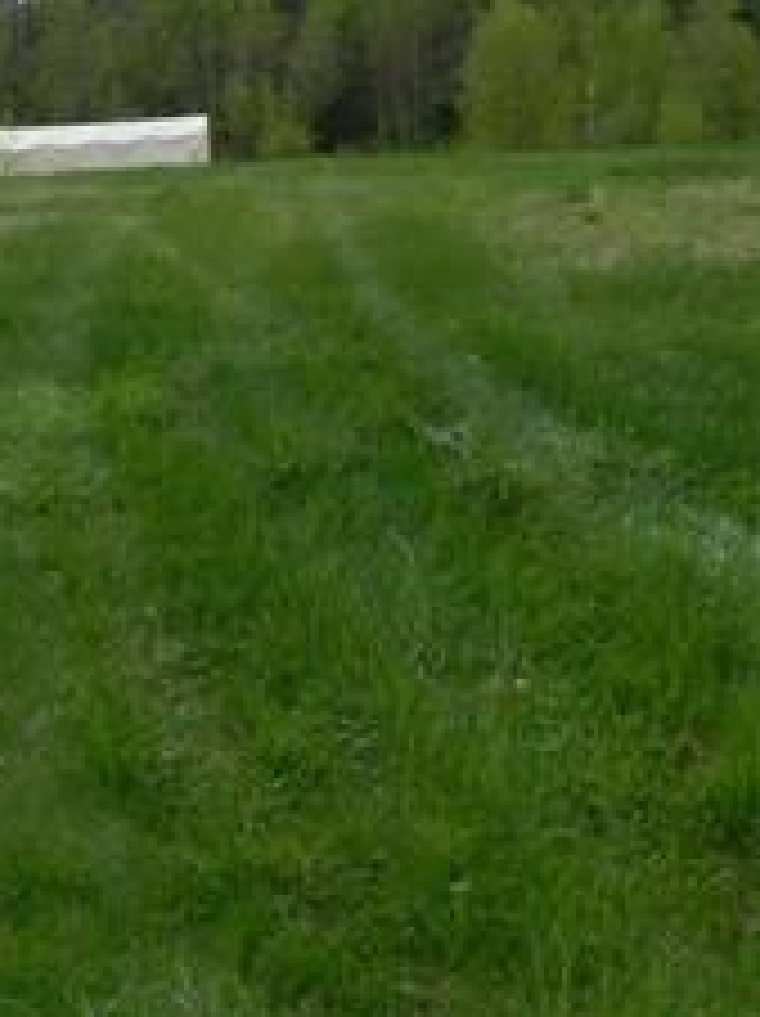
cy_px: 338
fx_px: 1789
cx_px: 20
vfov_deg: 31.5
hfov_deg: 23.1
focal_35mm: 61
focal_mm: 4
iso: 160
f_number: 4
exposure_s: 1/800
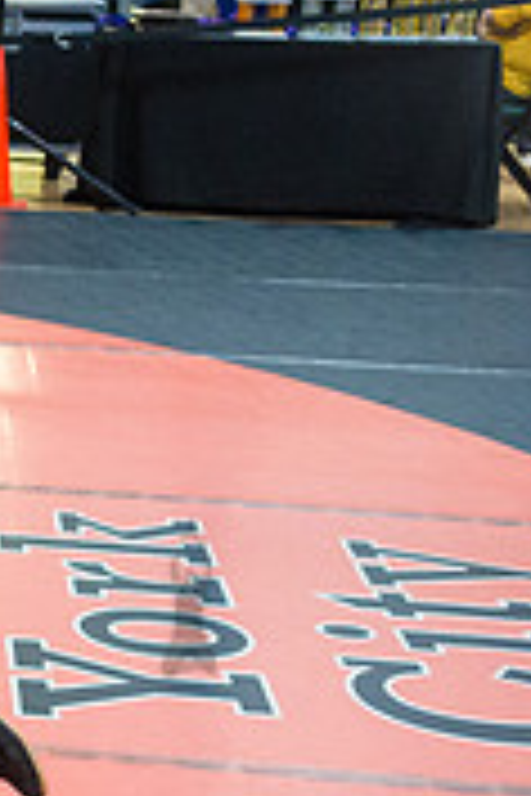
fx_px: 2544
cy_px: 596
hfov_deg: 10.5
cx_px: -684
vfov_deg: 17.7
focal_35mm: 115
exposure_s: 1/400
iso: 4000
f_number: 3.5
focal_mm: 35
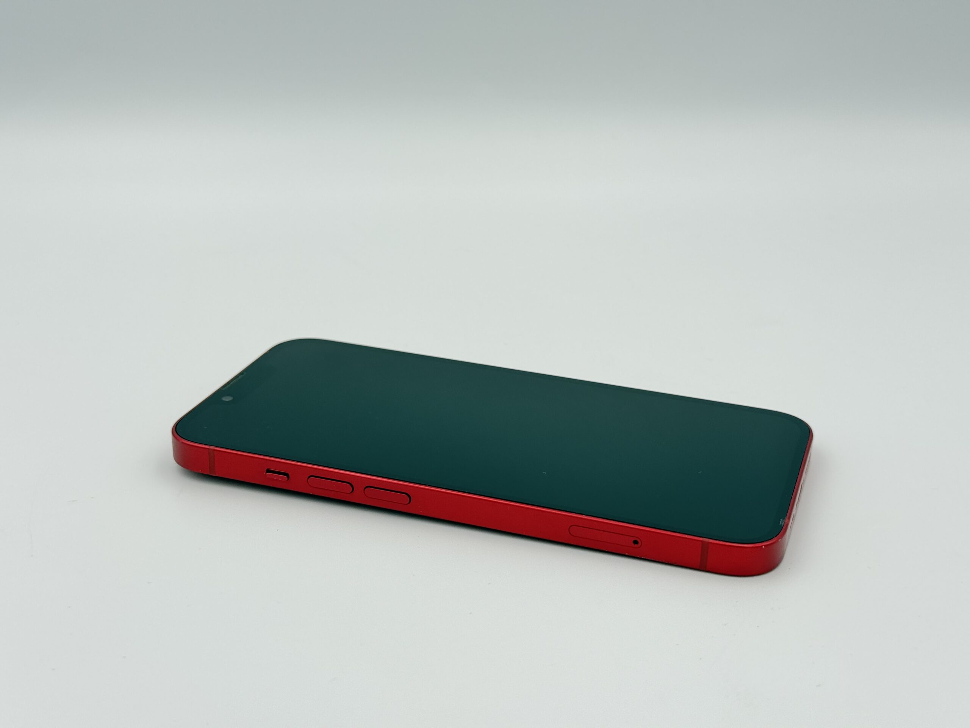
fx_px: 1345
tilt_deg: -22.5
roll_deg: -0.6
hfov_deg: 39.7
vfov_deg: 30.3
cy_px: 364
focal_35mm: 48
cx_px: 485
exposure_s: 1/407
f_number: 1.78
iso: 64
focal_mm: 6.76
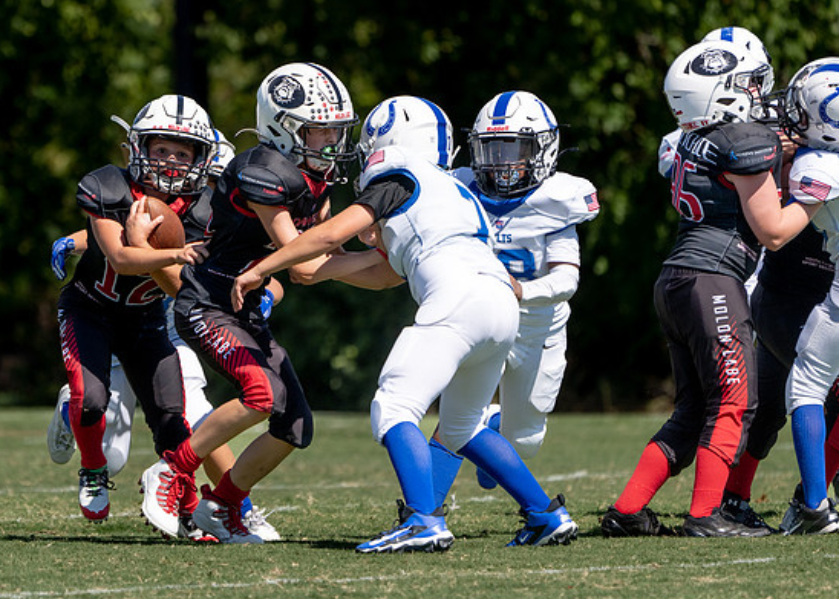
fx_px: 10290
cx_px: 242
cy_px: 272
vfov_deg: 3.3
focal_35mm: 432
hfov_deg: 4.7
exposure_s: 1/2000
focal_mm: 306
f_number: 5.6
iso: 320
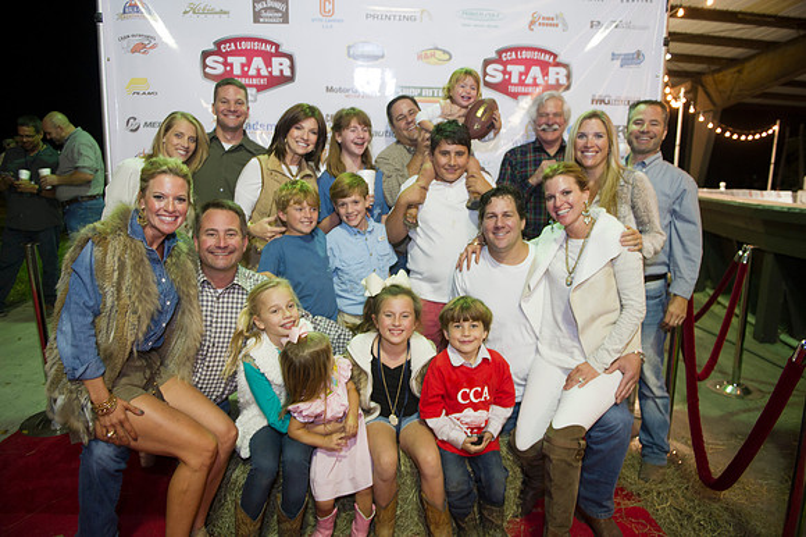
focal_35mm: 24
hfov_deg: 73.8
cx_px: 403
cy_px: 268
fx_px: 537
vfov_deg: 53.1
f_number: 2.8
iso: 1250
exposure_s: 1/60
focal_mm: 24
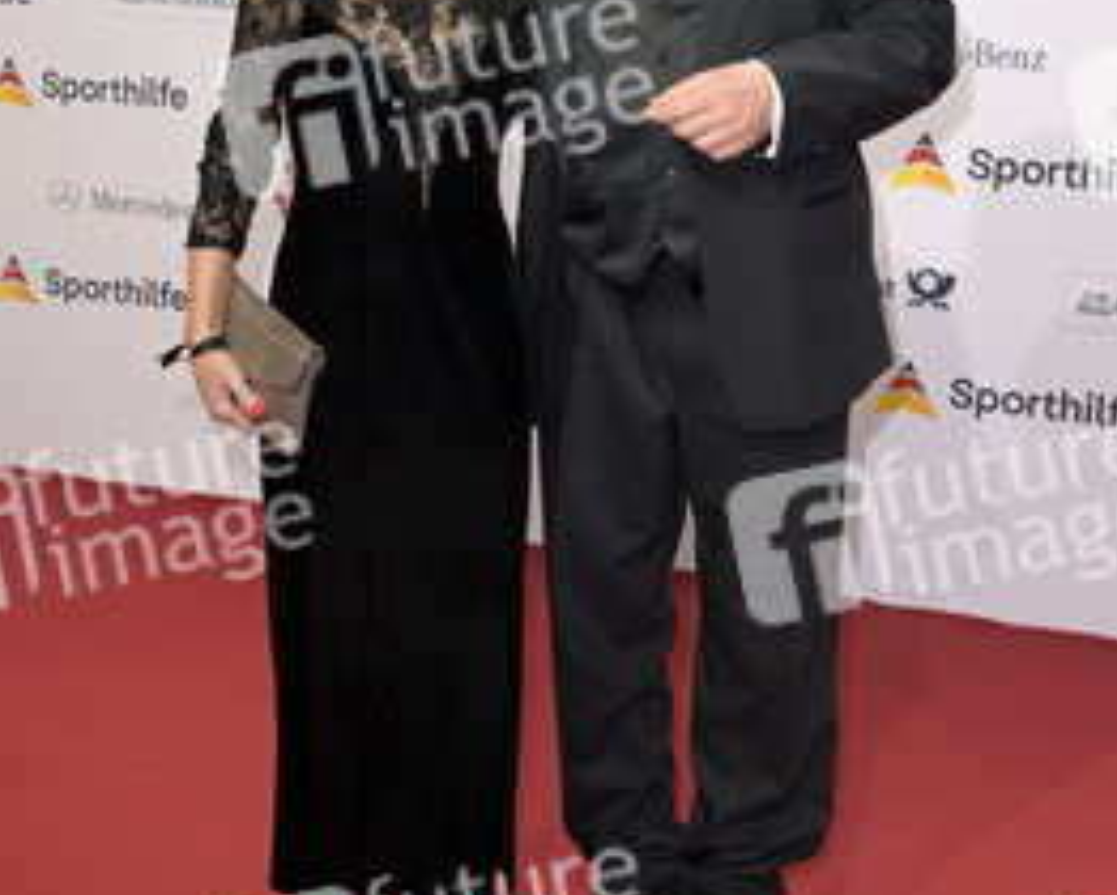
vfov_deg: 24.1
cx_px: 558
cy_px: 311
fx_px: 2084
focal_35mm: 63
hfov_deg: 30.0
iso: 640
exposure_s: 1/200
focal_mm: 44
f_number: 6.3
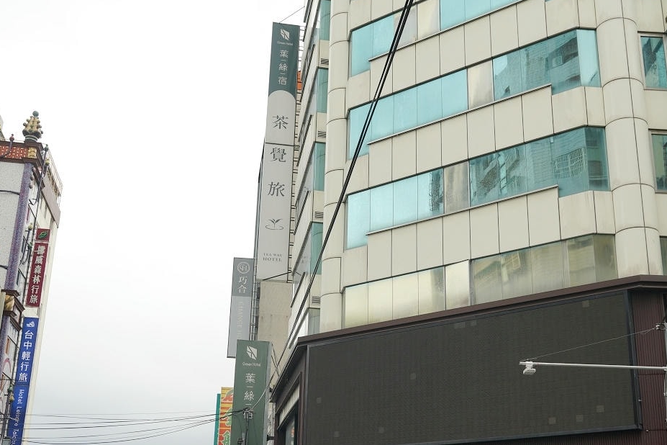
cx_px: 392
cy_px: 282
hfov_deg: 44.3
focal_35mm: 44
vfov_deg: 30.4
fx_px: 815
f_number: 4
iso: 160
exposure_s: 1/60
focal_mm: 34
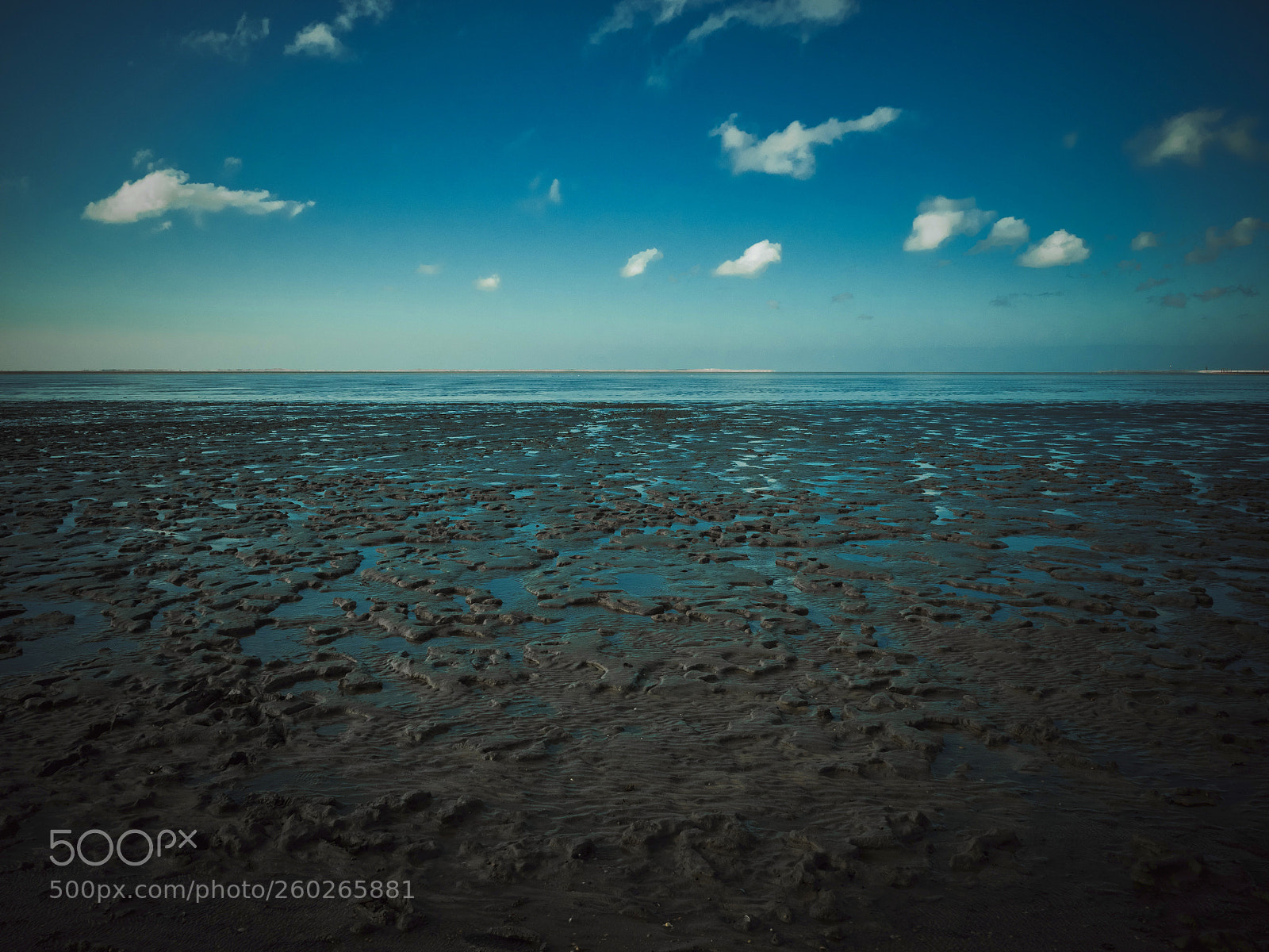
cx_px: 634
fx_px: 1100
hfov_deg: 60.0
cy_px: 476
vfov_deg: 46.8
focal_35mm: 30
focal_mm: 15
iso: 400
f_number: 11
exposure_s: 1/400
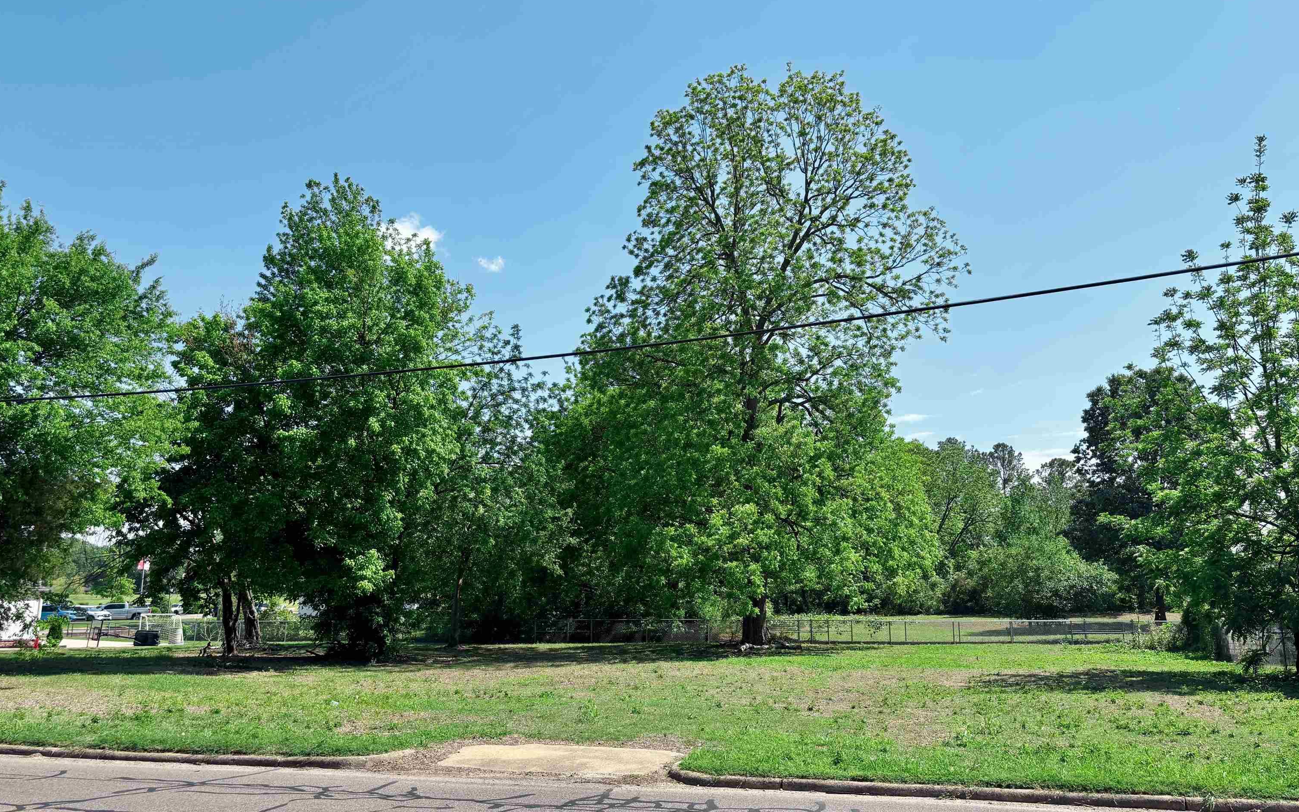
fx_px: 991
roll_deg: -0.3
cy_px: 441
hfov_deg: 66.5
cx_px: 643
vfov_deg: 44.5
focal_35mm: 28
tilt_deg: +9.1
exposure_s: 1/3021
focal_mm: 5.96
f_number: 1.6
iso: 50
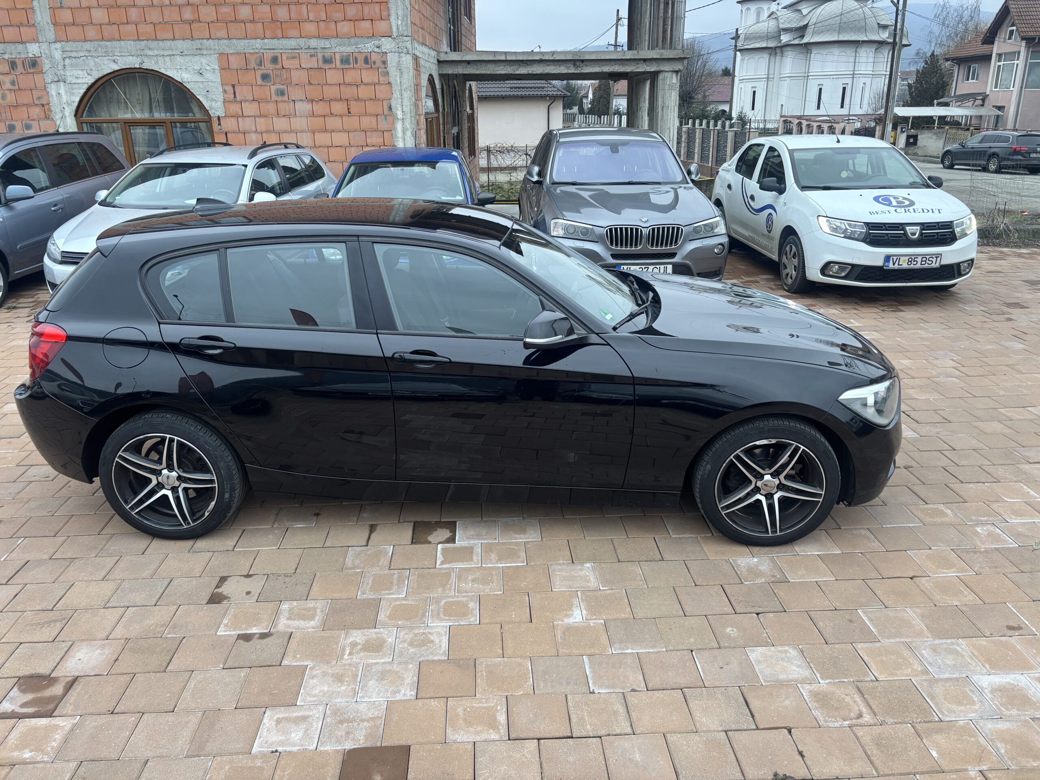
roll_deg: +0.5
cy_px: 390
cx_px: 520
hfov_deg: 67.3
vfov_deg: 53.1
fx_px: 781
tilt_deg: -19.1
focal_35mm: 26
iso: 125
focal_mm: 5.96
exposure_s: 1/121
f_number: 1.6
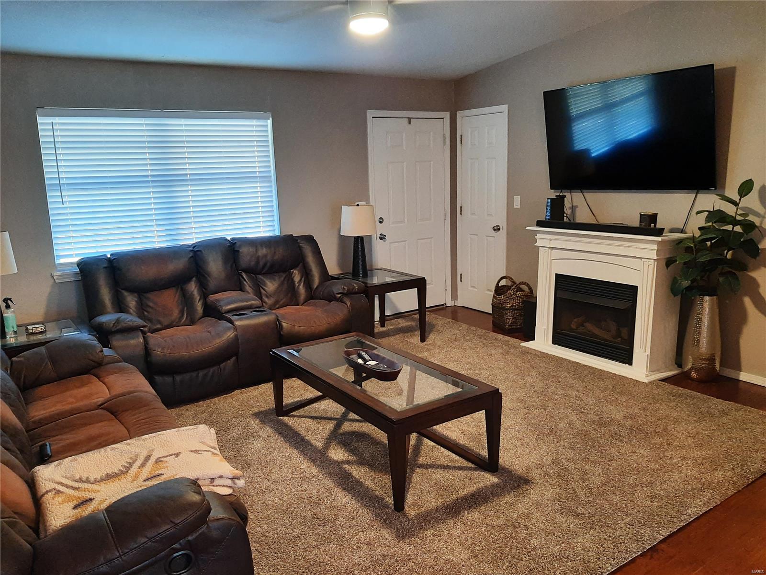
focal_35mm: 26
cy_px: 288
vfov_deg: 53.1
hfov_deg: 67.3
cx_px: 383
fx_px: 575
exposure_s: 1/40
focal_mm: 3.92
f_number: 1.7
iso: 200
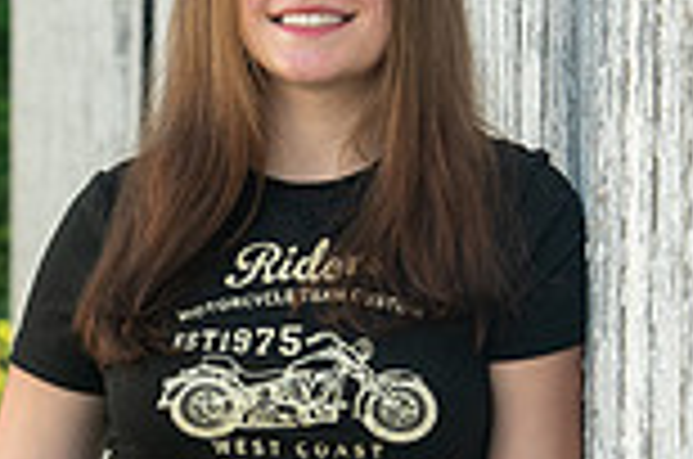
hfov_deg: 4.7
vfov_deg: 3.1
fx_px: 8414
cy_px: 432
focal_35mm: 438
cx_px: 220
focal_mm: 116
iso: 400
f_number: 7.1
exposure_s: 1/250
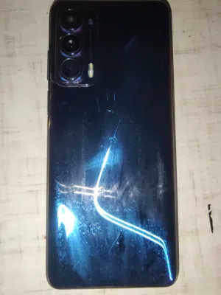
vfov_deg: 94.5
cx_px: 110
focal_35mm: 16
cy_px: 148
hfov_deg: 78.1
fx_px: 136
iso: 503
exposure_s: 1/100
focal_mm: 1.66
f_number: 2.2
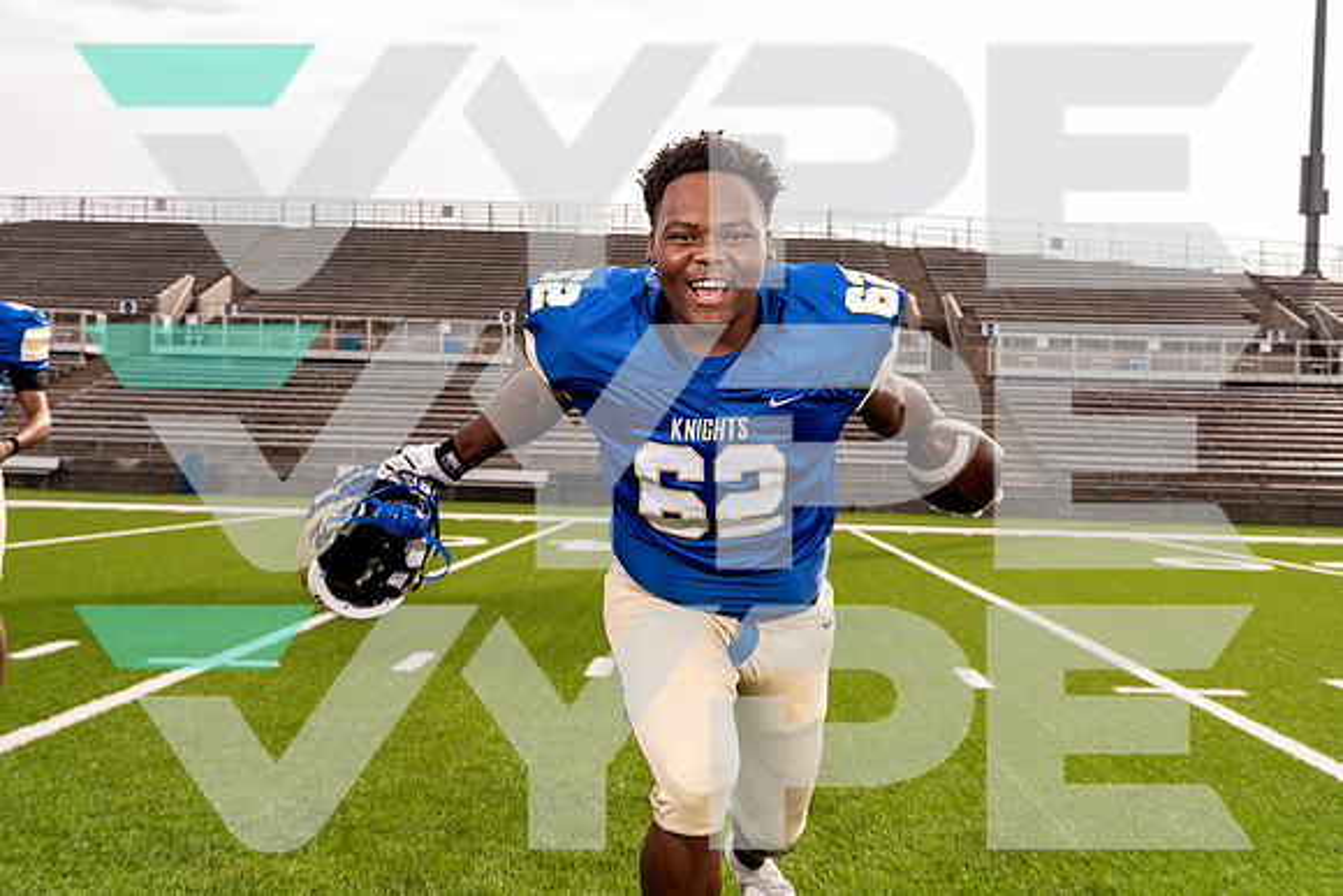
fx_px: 1530
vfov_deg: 32.6
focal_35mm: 41
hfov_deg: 47.4
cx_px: 672
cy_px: 448
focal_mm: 41
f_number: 5.6
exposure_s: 1/250
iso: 100
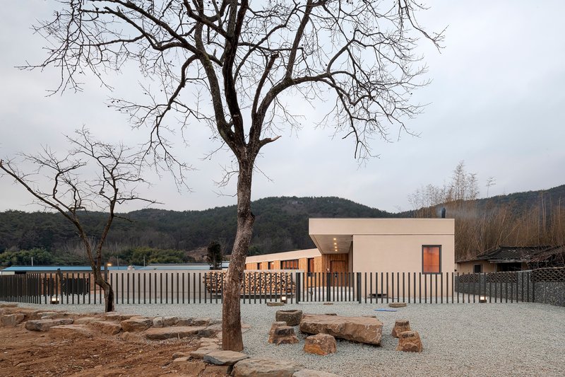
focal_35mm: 19
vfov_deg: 64.5
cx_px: 282
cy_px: 188
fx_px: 298
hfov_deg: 86.9
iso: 250
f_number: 16
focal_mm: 19
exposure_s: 1/6
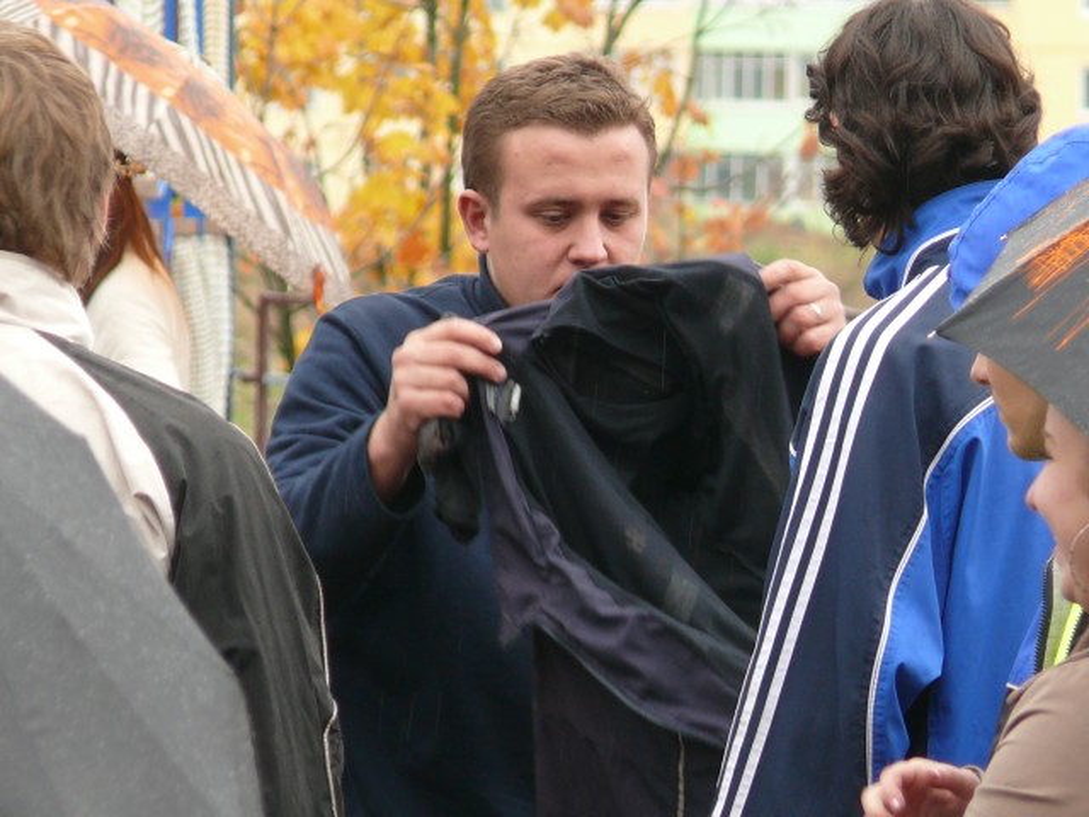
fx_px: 14849
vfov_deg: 3.2
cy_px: 408
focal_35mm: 472
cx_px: 544
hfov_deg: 4.2
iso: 100
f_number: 3.6
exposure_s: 1/100
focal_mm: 56.1
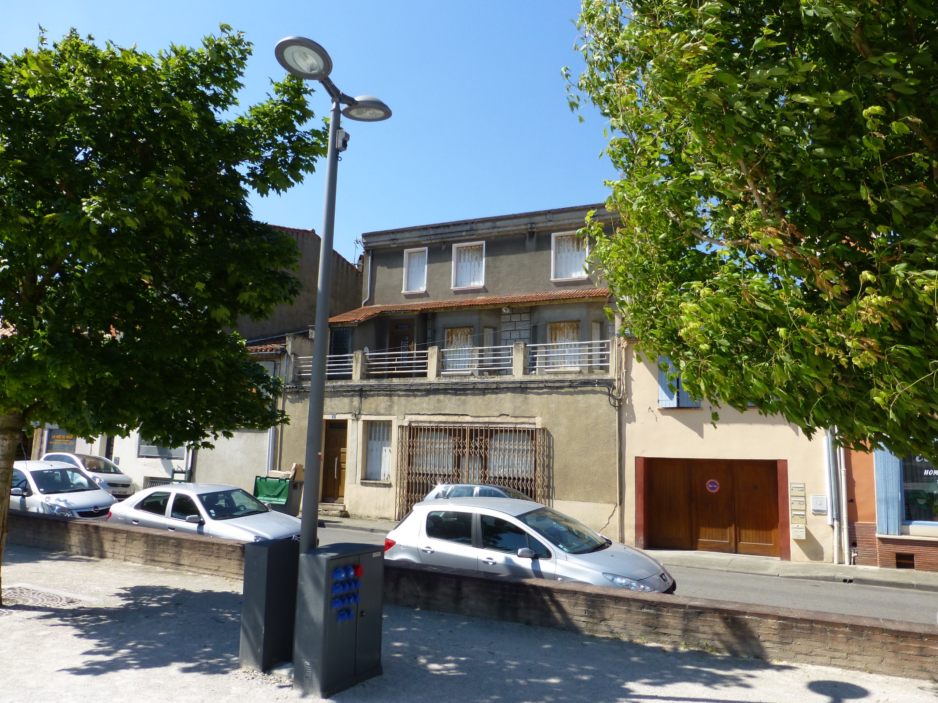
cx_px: 469
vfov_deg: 56.8
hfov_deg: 71.6
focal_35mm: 24
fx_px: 650
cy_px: 352
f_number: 4
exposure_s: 1/500
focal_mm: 4.3
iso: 100
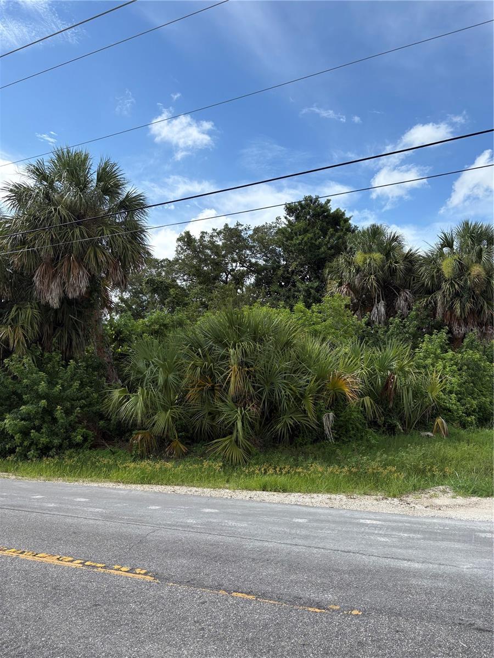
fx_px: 495
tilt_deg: +6.7
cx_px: 247
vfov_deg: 67.3
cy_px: 329
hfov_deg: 53.1
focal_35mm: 26
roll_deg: +0.4
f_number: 1.6
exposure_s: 1/2985
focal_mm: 5.96
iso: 50
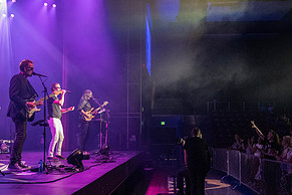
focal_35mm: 49
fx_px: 397
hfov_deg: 40.3
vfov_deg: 27.5
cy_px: 113
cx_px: 145
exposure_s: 1/250
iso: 6400
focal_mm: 24
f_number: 4
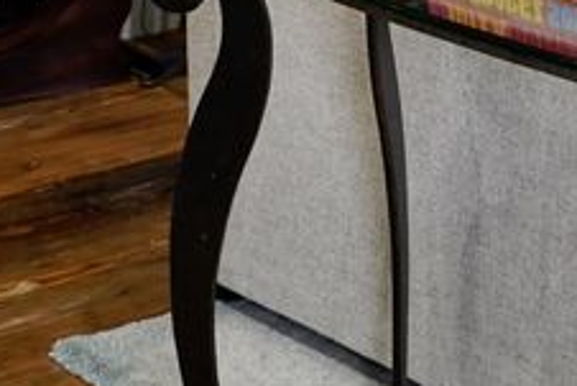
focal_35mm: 136
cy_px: -203
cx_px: 927
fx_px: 2181
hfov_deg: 13.9
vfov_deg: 9.8
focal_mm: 20
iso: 250
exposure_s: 1/60
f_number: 4
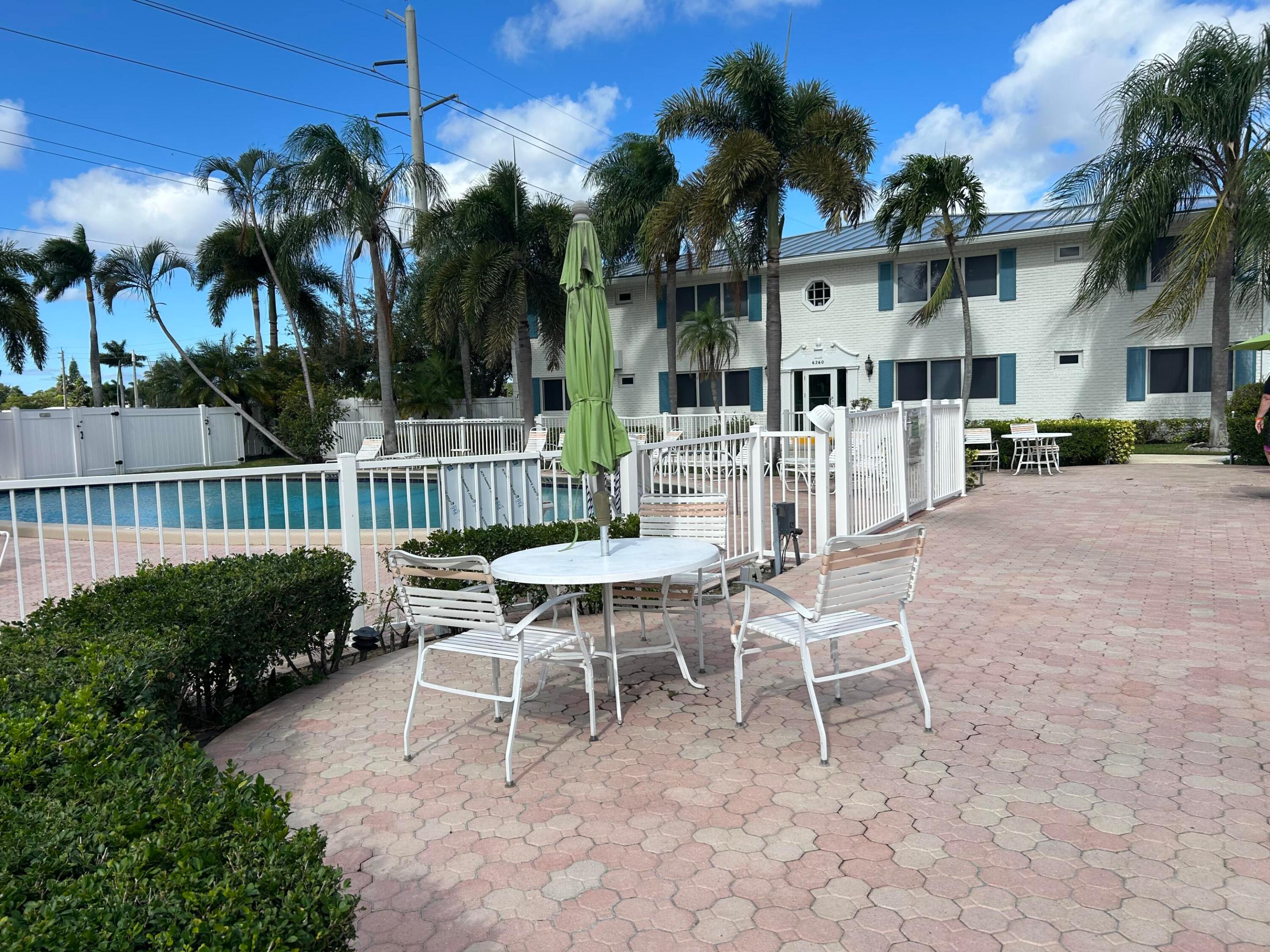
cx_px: 635
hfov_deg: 67.3
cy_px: 476
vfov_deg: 53.1
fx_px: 954
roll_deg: +2.0
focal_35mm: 26
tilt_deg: -4.9
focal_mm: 5.7
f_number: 1.5
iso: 50
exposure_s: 1/4444
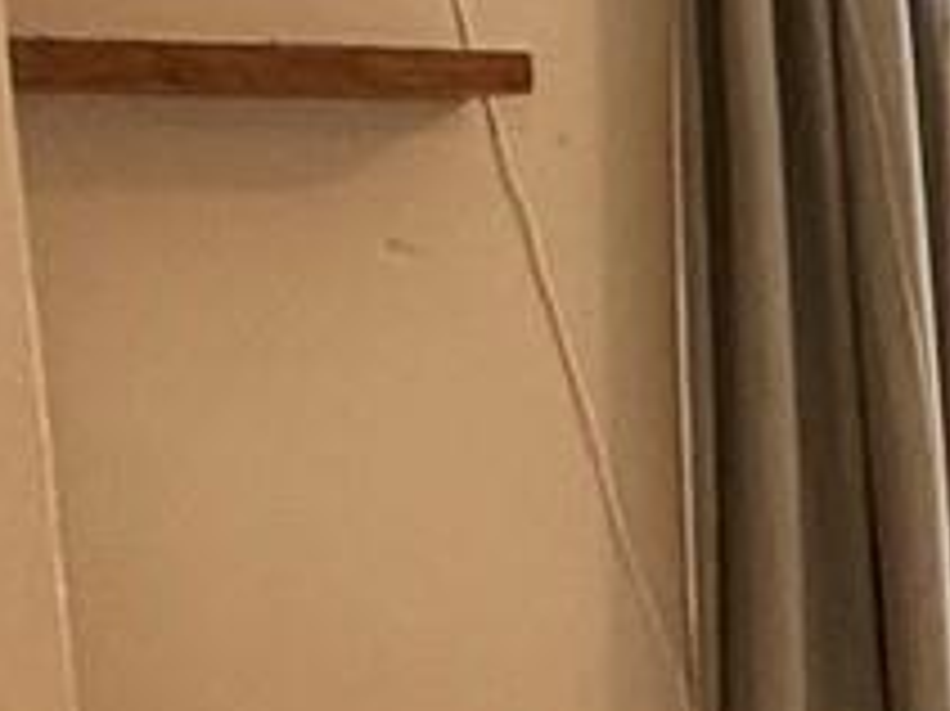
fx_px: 2907
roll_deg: +1.1
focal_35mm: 106
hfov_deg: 14.7
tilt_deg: -8.0
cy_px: 670
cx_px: 1999
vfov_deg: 13.8
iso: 320
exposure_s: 1/120
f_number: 2.2
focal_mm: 2.22
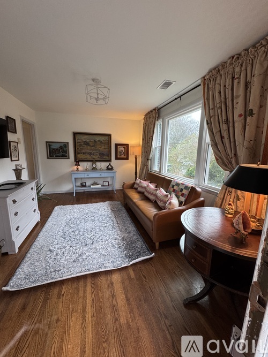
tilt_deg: -10.5
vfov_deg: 102.1
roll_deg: -1.1
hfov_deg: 85.7
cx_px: 134
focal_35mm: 14
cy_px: 178
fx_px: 145
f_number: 2.2
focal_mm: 2.22
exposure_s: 1/60
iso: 160
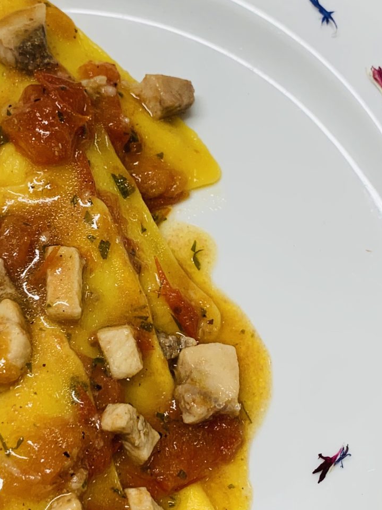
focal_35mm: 69
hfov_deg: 21.2
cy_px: 295
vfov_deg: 28.1
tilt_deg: -73.8
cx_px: 124
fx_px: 1016
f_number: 1.8
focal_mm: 4.25
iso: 50
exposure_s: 1/50
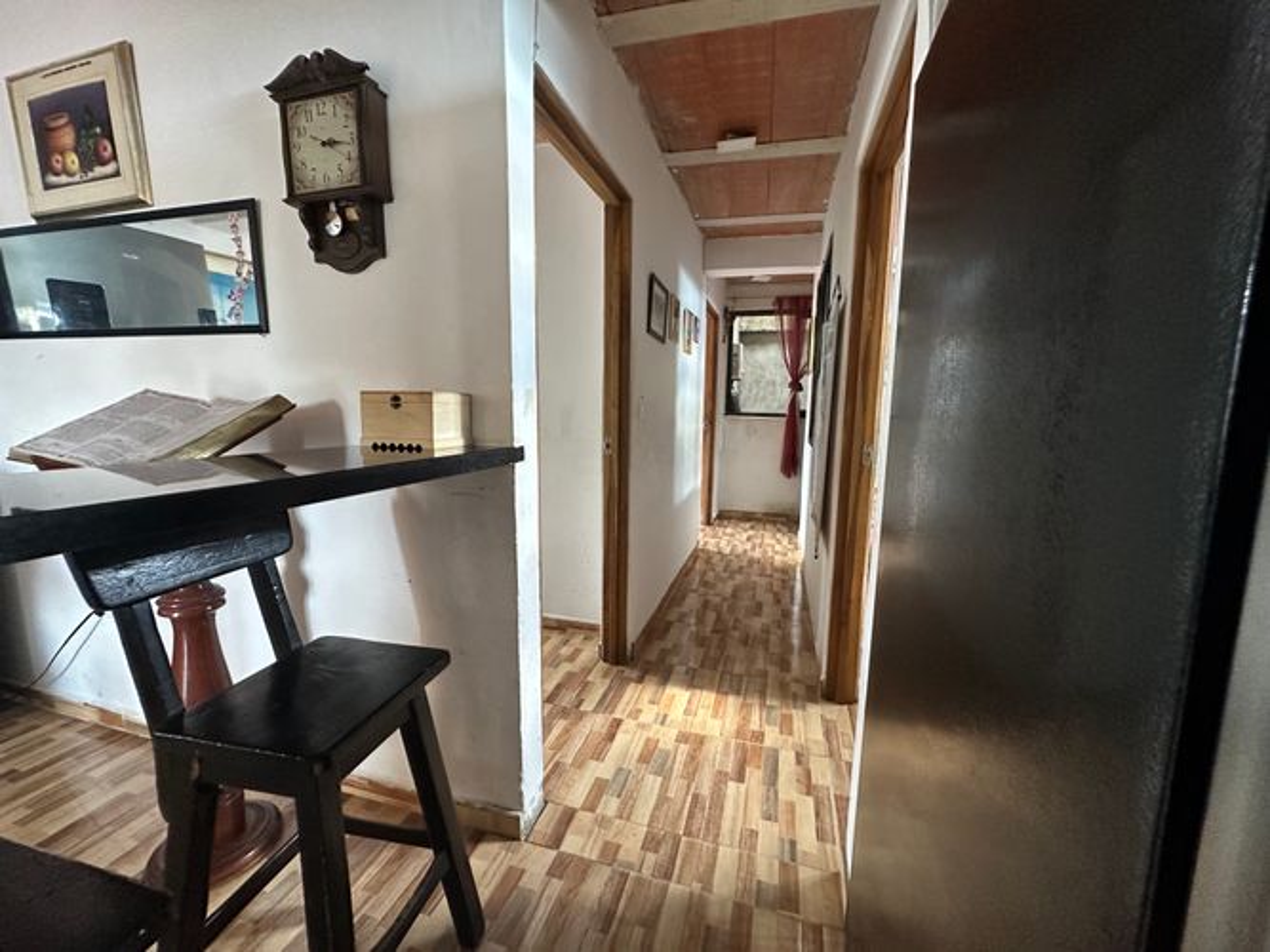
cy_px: 476
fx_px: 514
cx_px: 635
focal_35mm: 14
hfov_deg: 102.1
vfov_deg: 85.7
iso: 400
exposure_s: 1/60
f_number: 2.2
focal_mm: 2.22
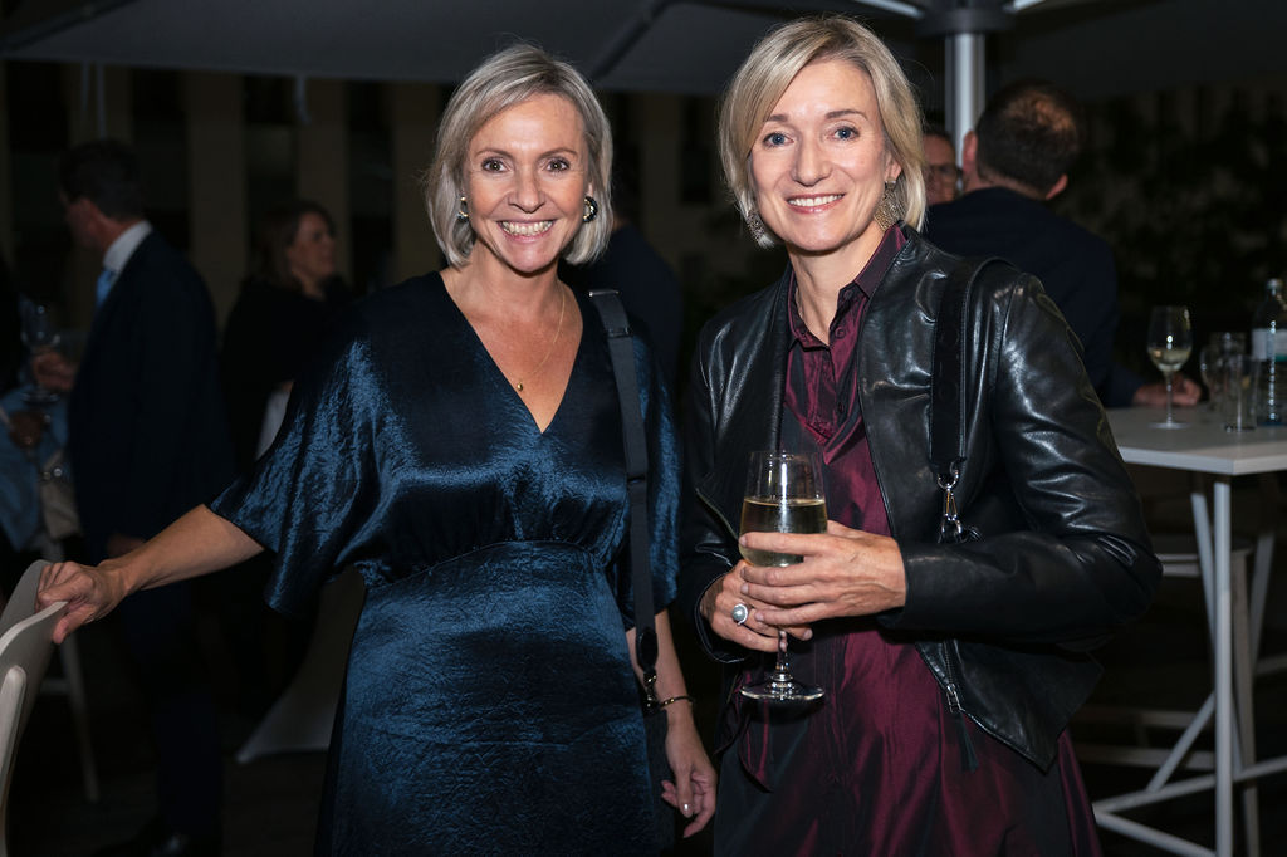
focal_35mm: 39
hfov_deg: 49.6
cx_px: 644
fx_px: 1394
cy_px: 428
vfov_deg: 34.2
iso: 800
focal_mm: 39
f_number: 2.8
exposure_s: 1/80
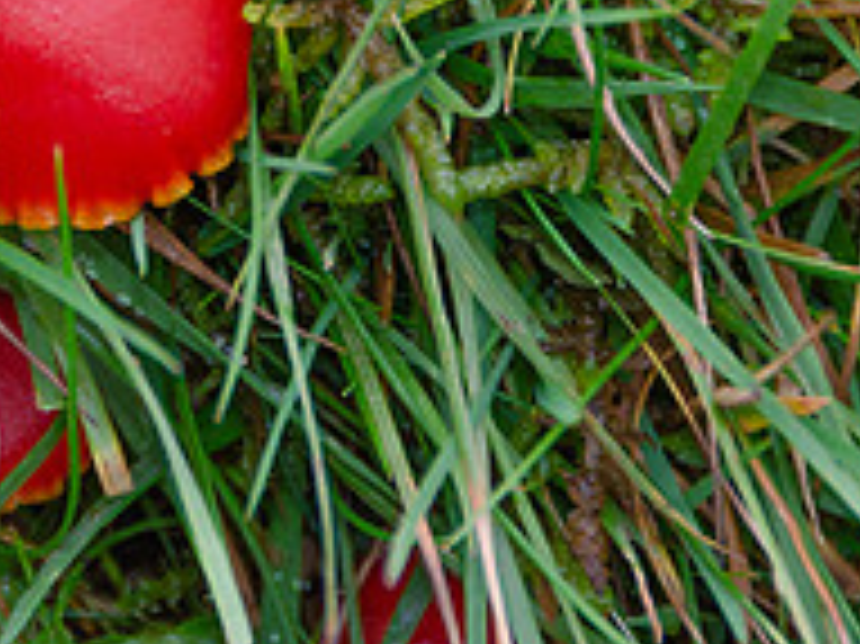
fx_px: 18448
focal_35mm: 743
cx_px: -5
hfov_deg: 2.7
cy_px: -81
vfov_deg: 2.0
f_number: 5.6
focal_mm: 170
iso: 200
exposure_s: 1/320
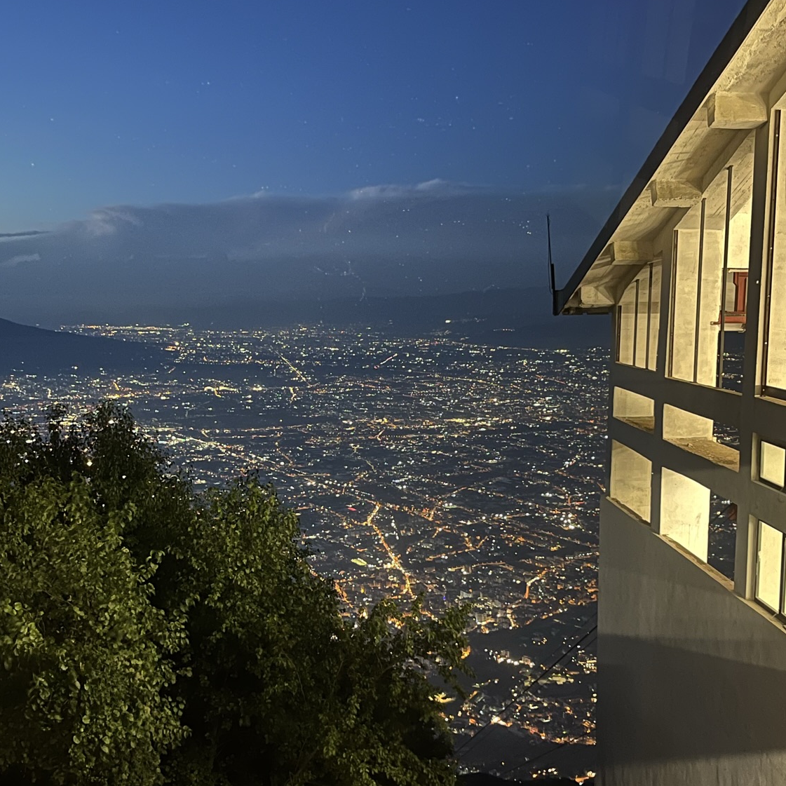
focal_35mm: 42
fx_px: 1079
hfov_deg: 40.0
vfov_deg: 40.0
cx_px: 355
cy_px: 439
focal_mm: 5.1
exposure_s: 1/9
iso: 640
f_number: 1.6
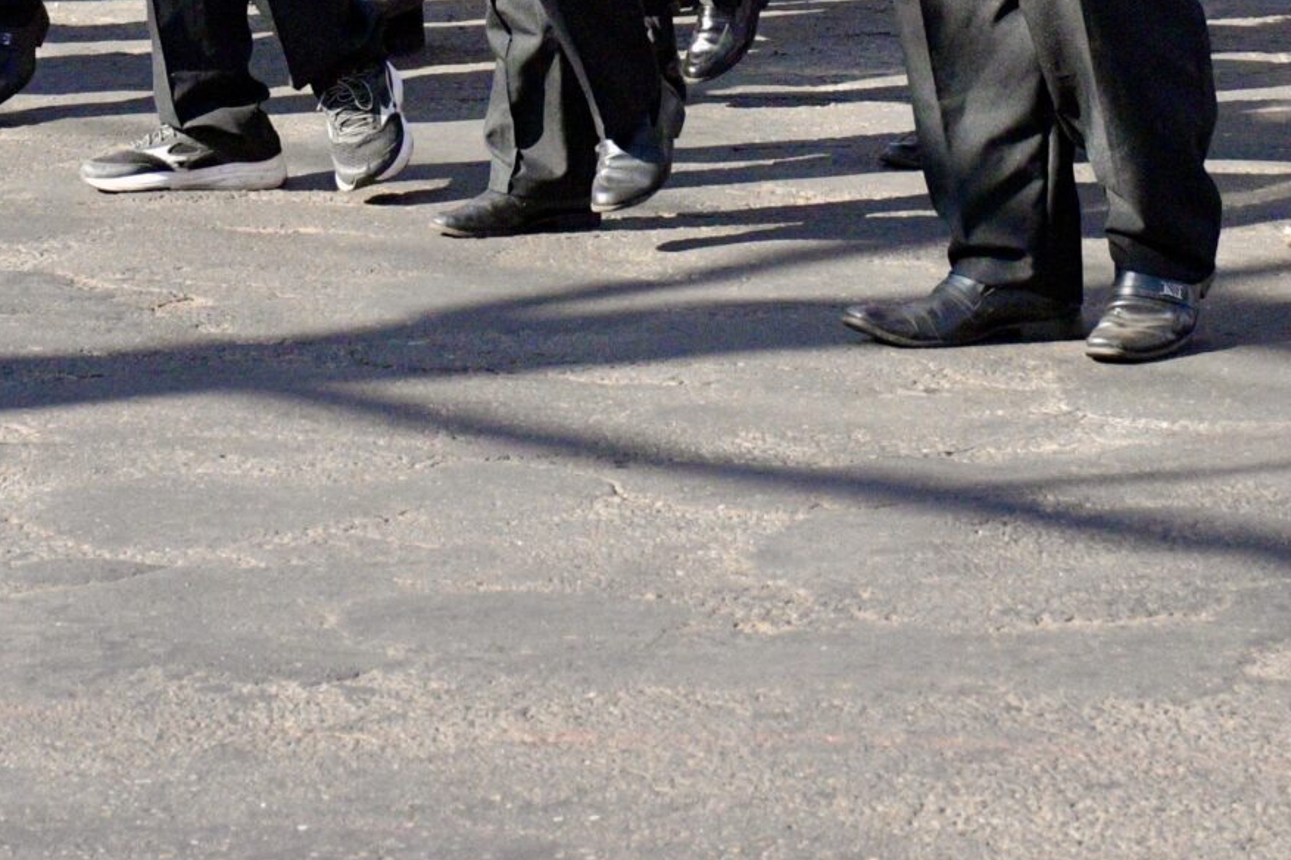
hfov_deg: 11.2
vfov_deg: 7.4
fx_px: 6596
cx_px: 561
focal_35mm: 184
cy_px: -319
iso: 3200
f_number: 5.6
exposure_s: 1/8000
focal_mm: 42
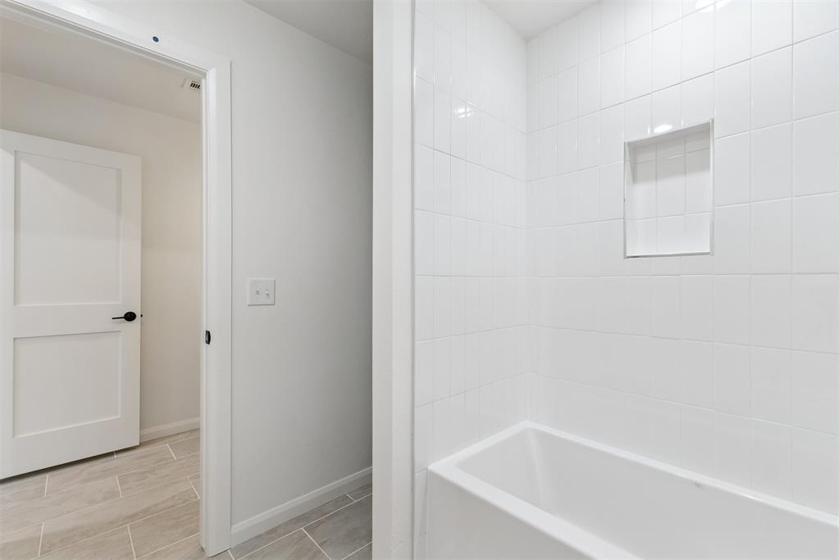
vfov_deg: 77.3
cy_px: 280
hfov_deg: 100.4
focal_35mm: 15
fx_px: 350
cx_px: 420
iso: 250
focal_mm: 10
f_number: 8
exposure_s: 1/25
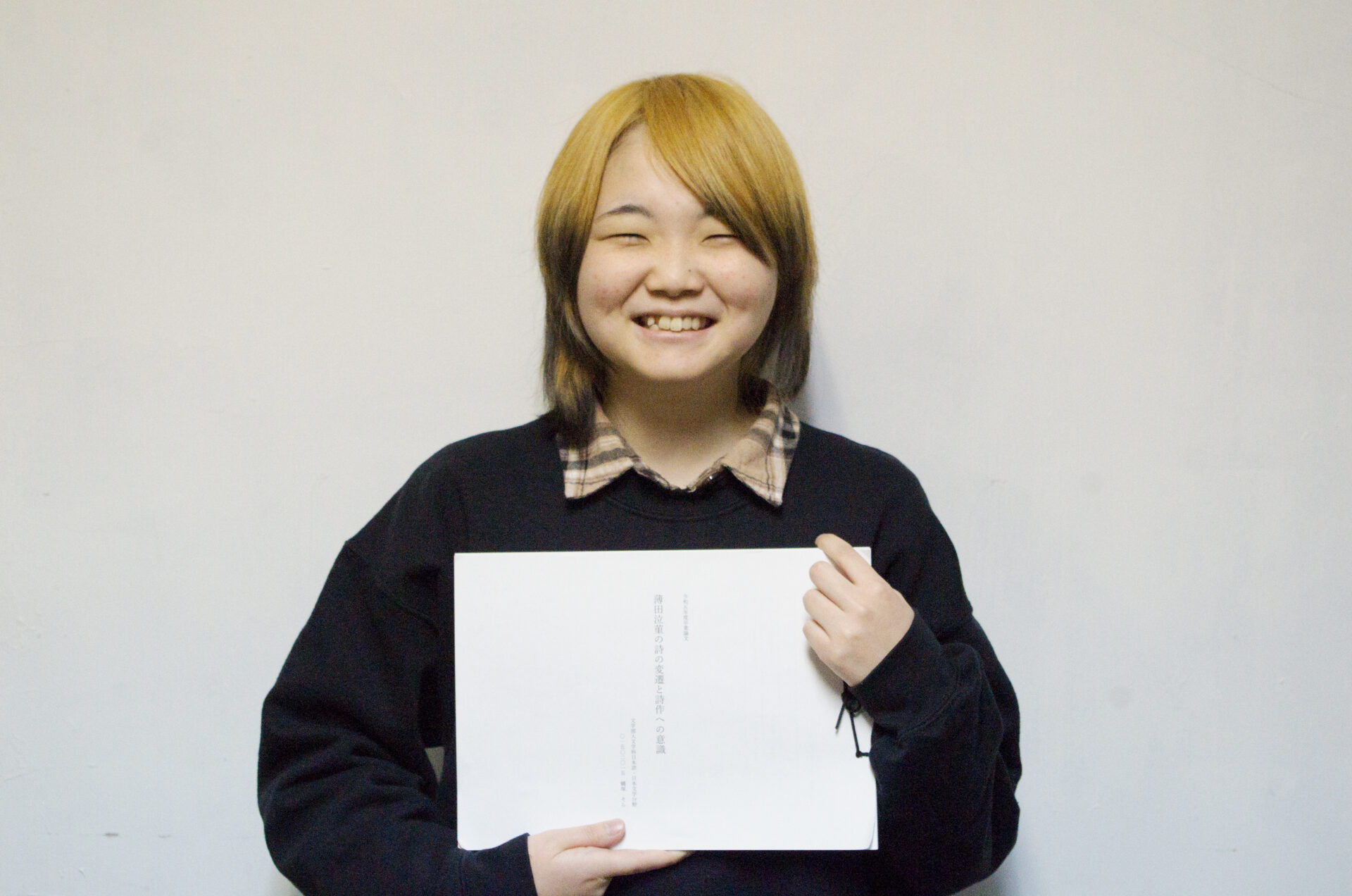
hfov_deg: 40.4
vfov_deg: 27.4
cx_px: 676
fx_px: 1837
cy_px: 448
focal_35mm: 49
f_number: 5.6
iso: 3200
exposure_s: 1/160
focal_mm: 32.5
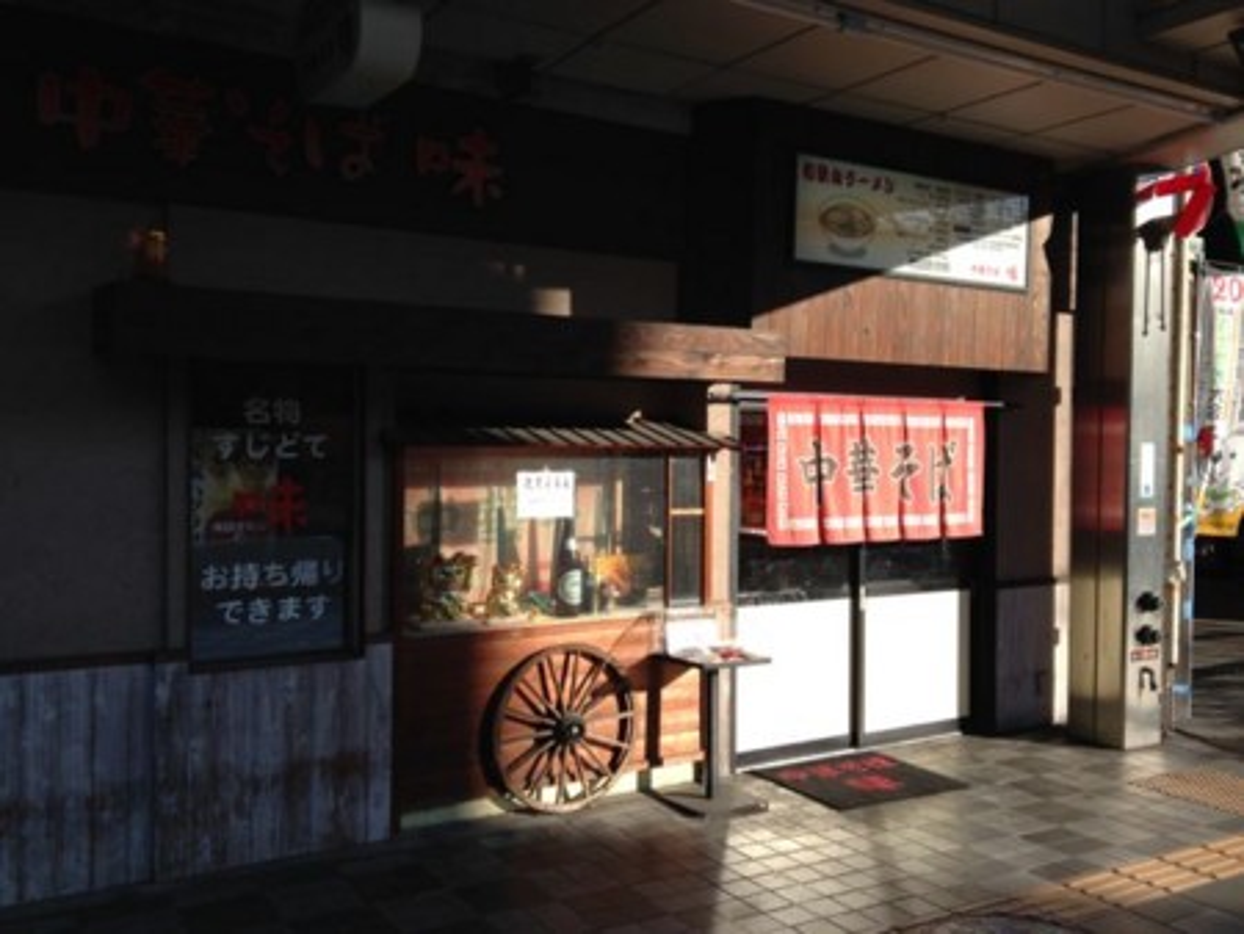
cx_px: 622
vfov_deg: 43.0
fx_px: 1187
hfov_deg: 55.3
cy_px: 467
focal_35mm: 33
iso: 50
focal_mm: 4.12
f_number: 2.4
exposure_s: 1/775
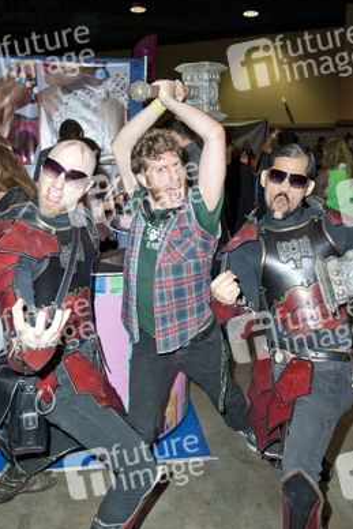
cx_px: 174
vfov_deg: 57.2
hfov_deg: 40.0
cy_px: 263
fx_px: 485
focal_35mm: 33
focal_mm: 32
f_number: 4
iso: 400
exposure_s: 1/320
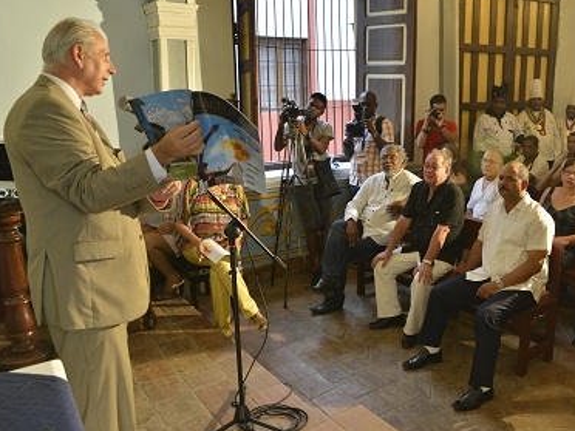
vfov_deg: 45.4
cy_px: 197
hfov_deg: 57.8
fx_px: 515
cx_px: 348
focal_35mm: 31
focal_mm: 24
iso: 640
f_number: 5
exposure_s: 1/30
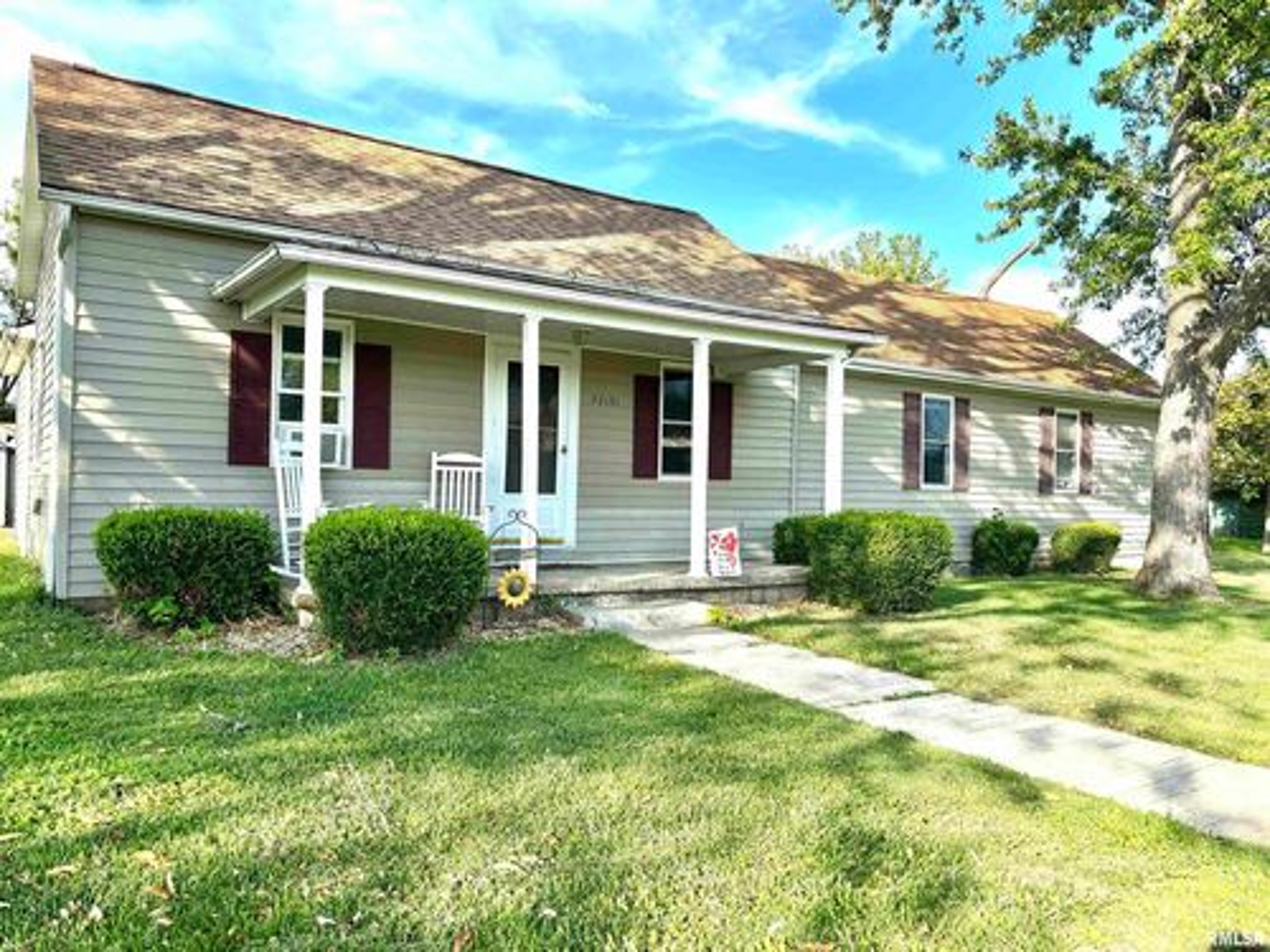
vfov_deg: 53.1
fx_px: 954
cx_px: 635
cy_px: 476
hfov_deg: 67.3
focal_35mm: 26
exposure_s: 1/1295
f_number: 1.6
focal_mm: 5.96
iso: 50
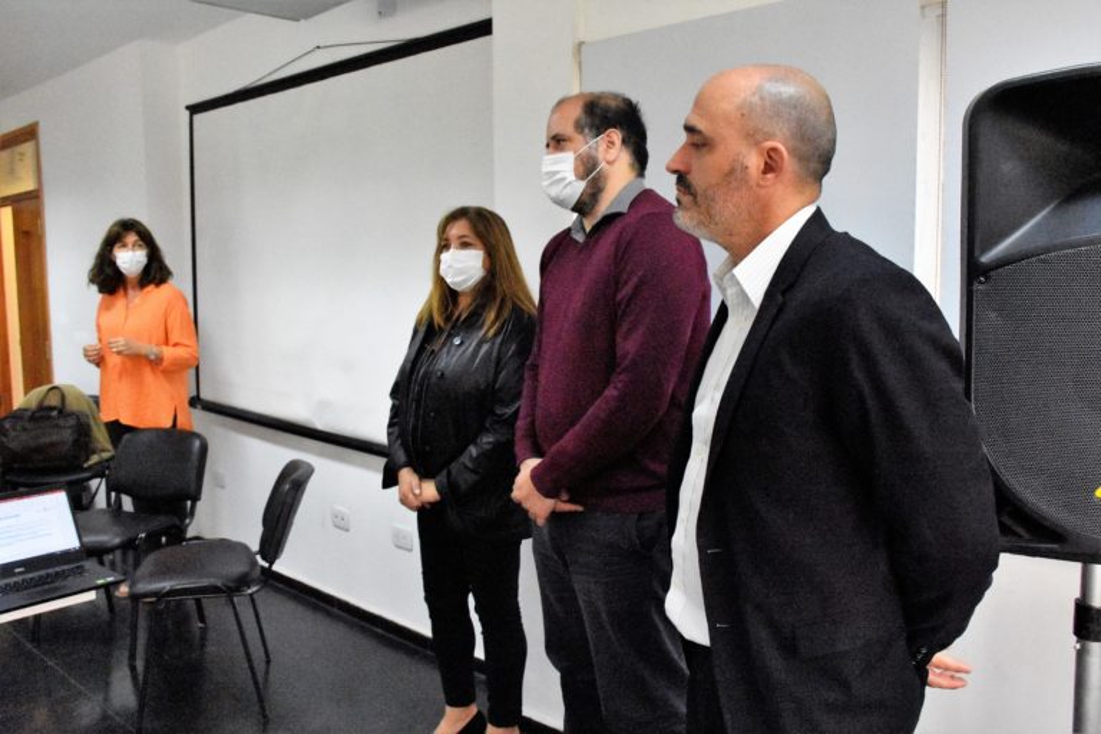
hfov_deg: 61.9
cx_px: 550
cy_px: 367
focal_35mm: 30
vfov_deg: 43.6
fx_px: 917
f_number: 8
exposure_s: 1/250
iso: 12800
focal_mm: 20
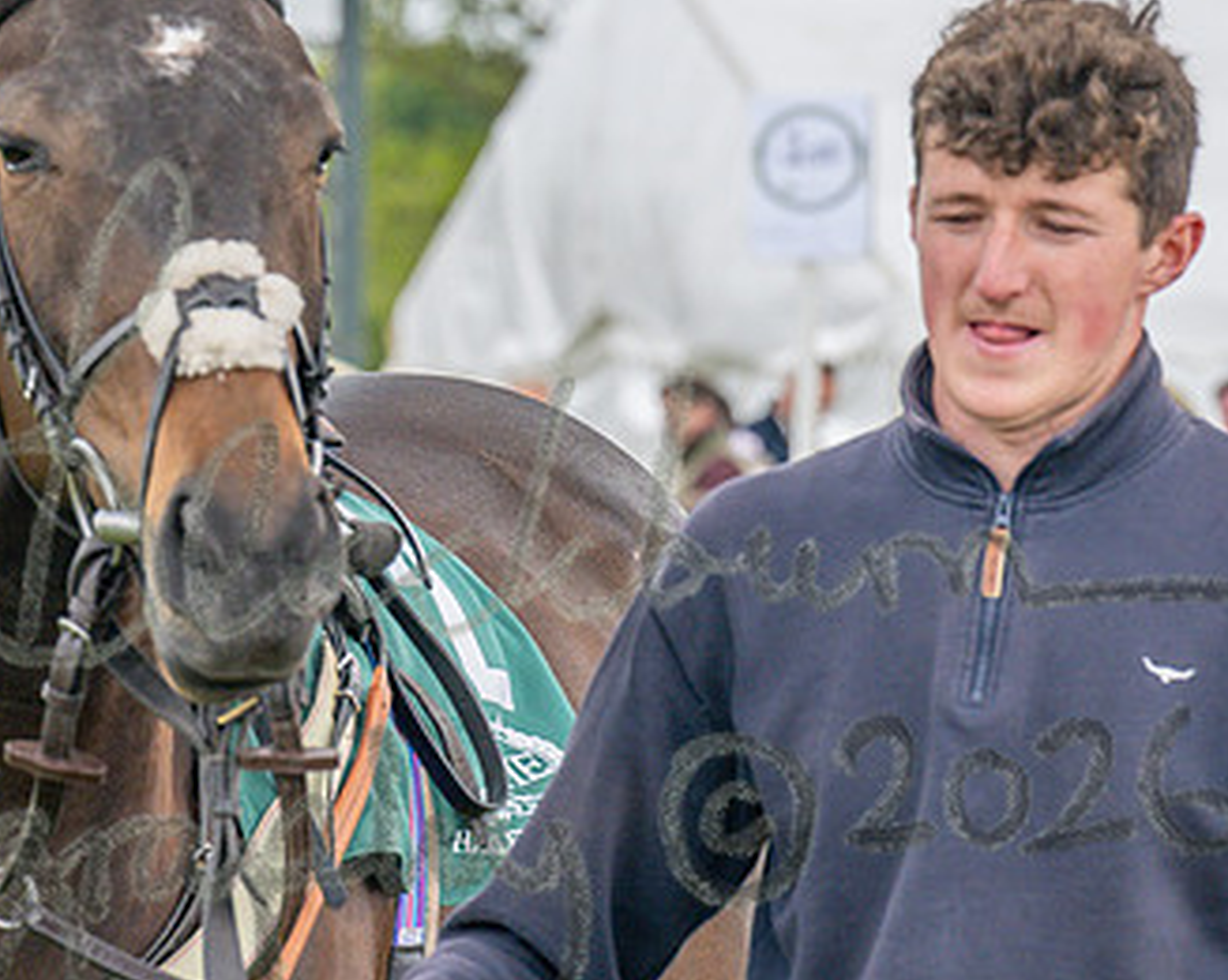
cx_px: -15
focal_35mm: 371
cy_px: 421
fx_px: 13472
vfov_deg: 4.2
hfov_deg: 5.2
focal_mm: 110
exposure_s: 1/800
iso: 400
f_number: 5
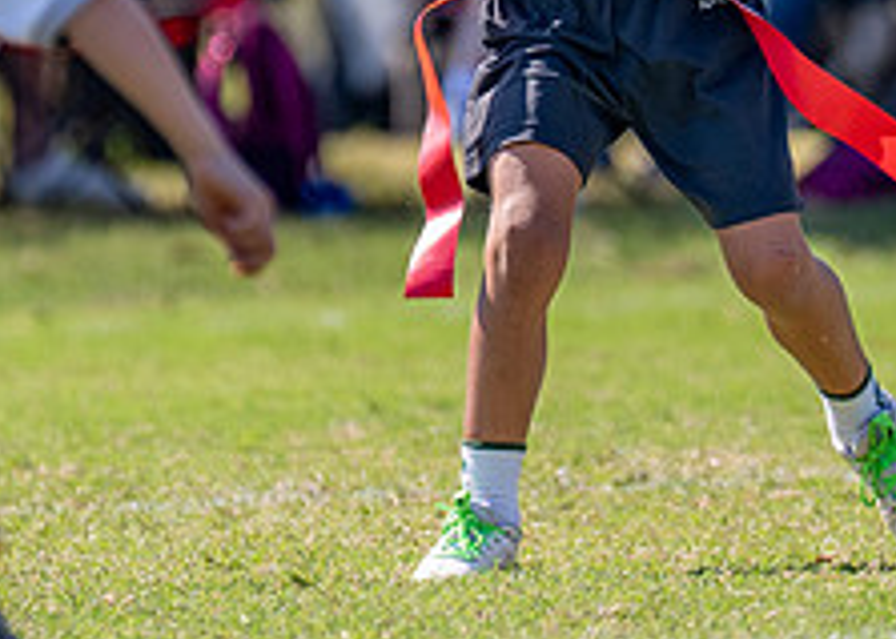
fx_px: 25381
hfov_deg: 2.0
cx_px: 636
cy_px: -178
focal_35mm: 998
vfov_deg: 1.4
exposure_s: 1/2000
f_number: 2.8
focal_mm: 200
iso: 200
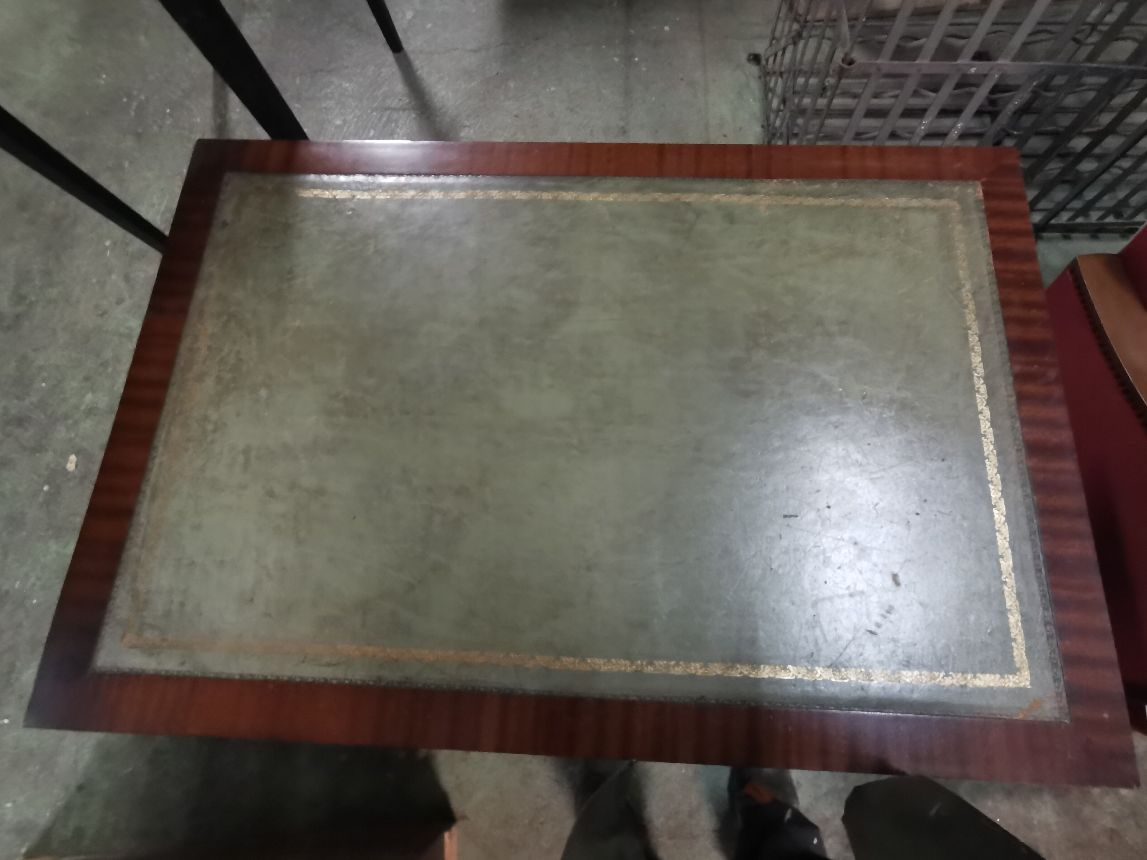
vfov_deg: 74.7
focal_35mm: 17
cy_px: 426
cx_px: 609
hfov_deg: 90.9
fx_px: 563
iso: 1000
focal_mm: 2.26
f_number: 2.2
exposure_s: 1/16.7
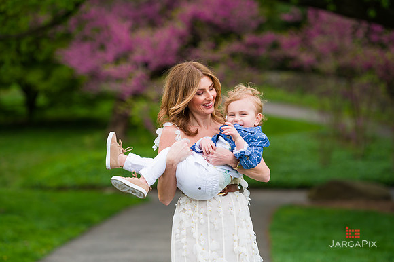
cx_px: 197
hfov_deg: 15.2
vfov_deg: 10.1
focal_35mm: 135
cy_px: 131
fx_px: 1477
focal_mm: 135
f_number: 3.5
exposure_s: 1/800
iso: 200
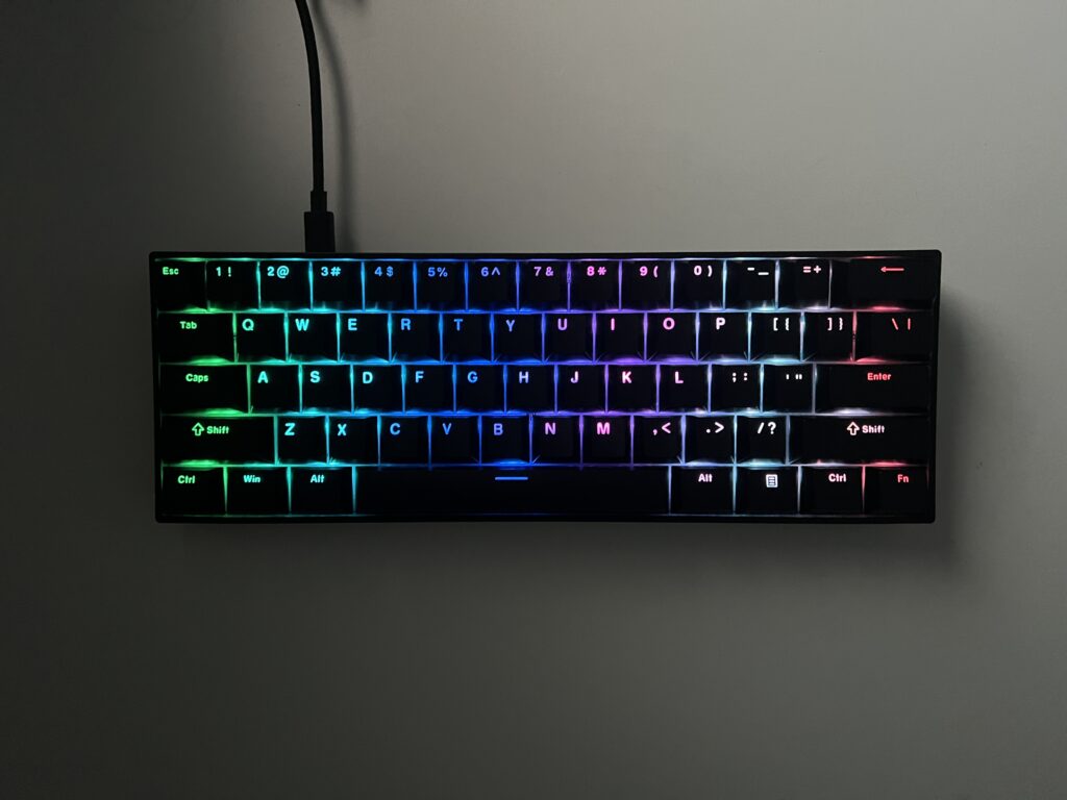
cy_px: 400
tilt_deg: -88.2
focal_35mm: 26
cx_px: 534
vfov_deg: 53.1
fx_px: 801
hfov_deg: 67.3
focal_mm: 5.7
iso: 800
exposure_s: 1/30
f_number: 1.5
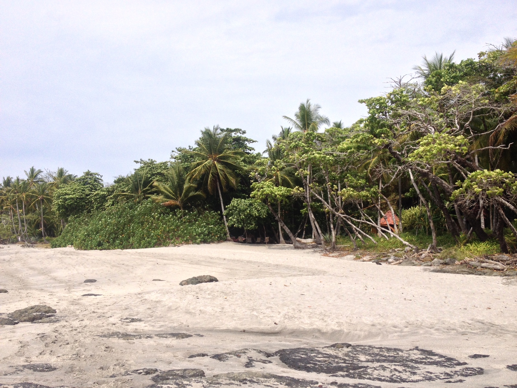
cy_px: 194
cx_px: 258
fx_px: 523
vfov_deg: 40.7
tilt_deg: +3.6
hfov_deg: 52.6
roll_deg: -1.9
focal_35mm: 35
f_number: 2.4
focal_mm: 4.28
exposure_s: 1/2304
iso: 50
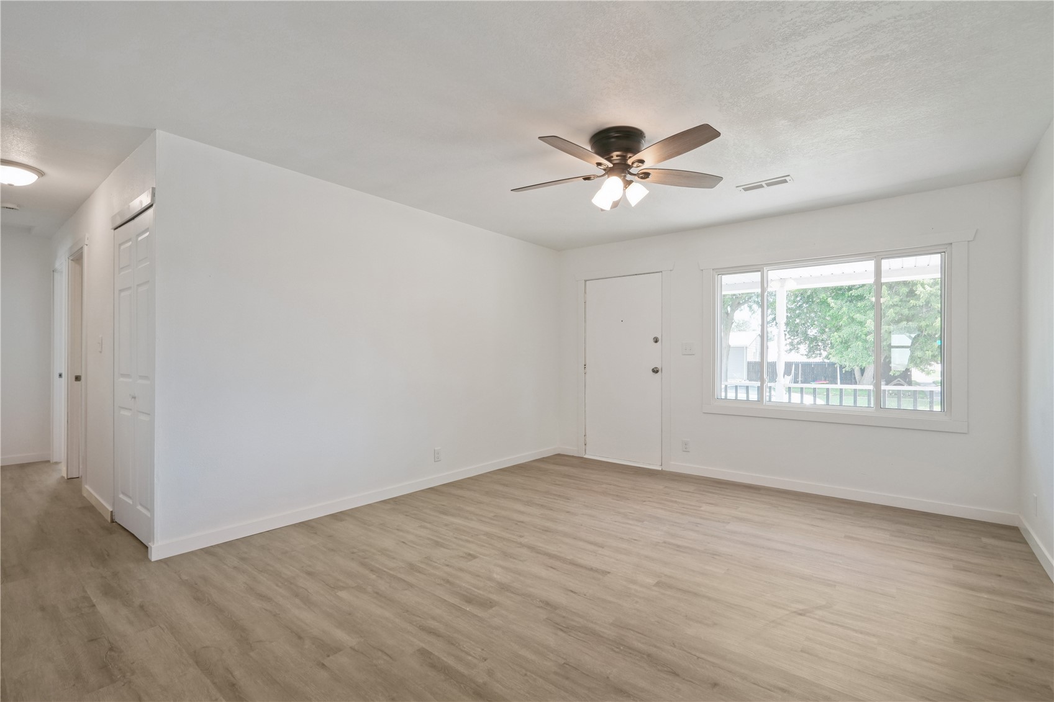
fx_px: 468
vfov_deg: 73.7
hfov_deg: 96.7
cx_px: 527
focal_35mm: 16
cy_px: 351
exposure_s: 1/20
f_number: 10
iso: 400
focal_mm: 16
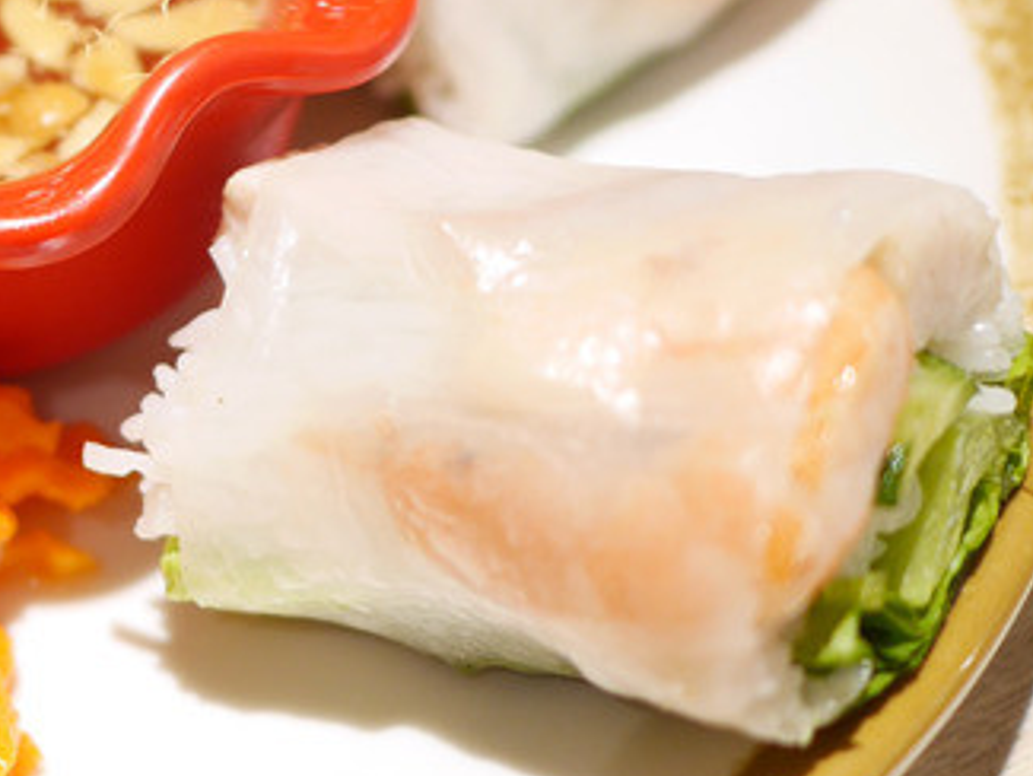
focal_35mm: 83
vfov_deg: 17.7
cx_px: -127
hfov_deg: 22.2
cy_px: 266
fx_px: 2478
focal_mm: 15
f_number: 1.8
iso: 200
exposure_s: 1/100
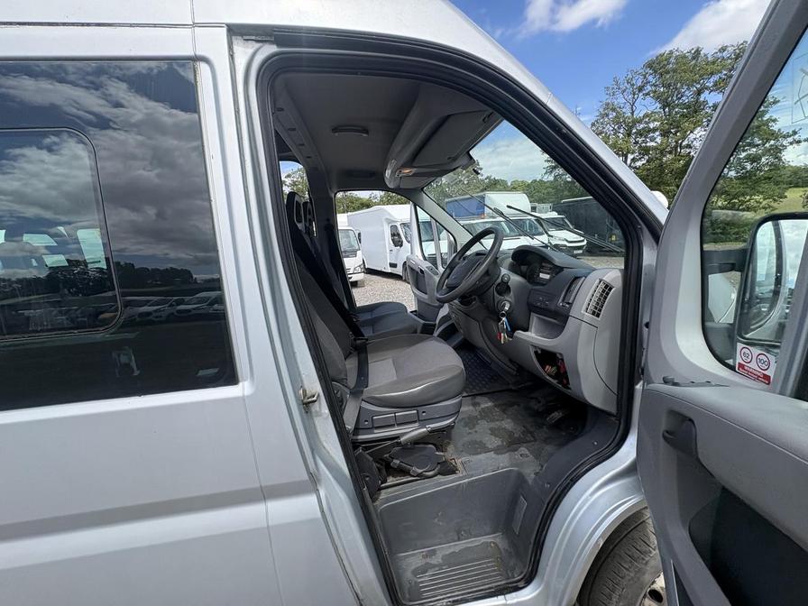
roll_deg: +10.3
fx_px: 327
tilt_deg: -11.3
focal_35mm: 14
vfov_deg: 85.7
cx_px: 404
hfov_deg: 102.1
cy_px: 303
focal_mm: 2.22
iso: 64
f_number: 2.2
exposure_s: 1/921
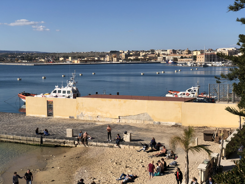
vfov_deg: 28.0
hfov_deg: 36.8
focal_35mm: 52
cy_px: 92
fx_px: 368
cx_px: 122
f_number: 2.4
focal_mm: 6
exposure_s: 1/1779
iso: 16
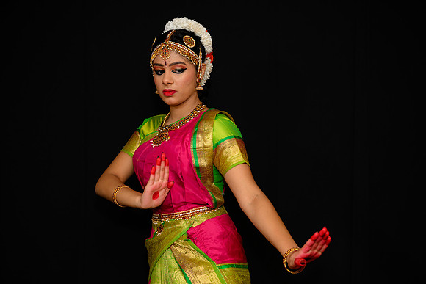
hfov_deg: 29.6
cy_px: 142
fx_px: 805
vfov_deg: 20.0
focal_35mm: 68
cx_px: 213
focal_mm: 68
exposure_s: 1/125
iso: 800
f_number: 5
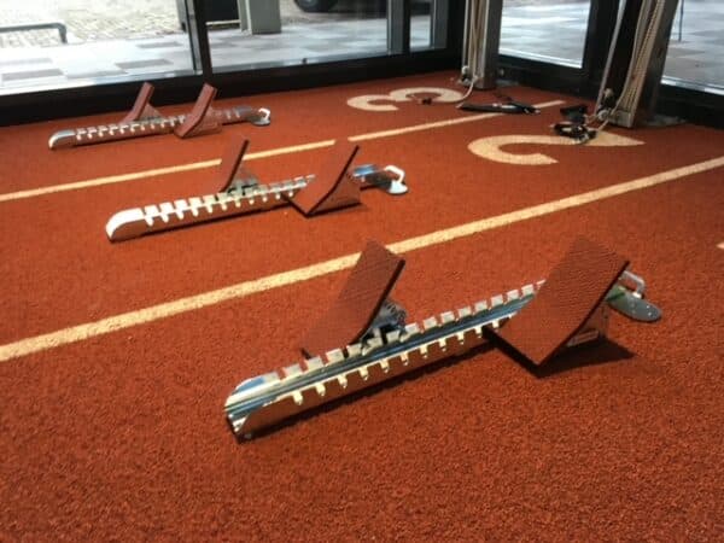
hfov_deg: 61.7
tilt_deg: -27.7
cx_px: 362
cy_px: 272
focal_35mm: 29
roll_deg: +0.9
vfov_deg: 48.2
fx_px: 607
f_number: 2.2
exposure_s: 1/33
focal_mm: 4.15
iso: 40
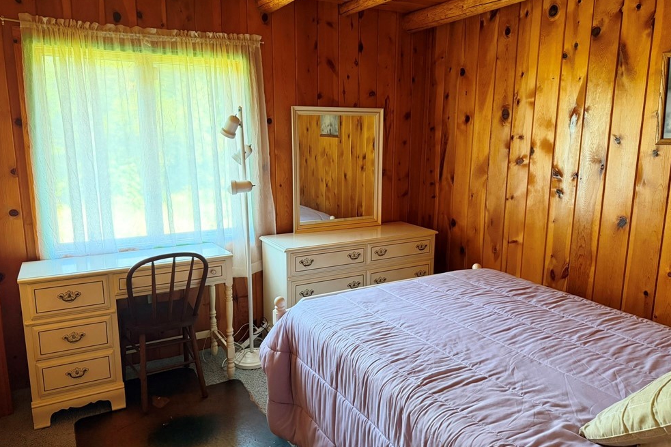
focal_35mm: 26
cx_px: 336
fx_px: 484
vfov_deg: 49.5
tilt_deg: -11.0
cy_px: 220
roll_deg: -0.3
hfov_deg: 69.4
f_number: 1.78
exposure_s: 1/60
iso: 640
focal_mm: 6.76
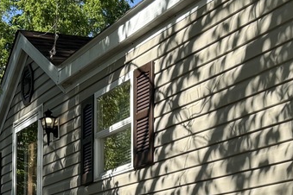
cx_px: 48
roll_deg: -1.4
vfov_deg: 12.7
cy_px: 211
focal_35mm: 106
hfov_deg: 19.0
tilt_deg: +5.7
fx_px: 863
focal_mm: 6.76
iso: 100
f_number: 1.78
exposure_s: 1/3425
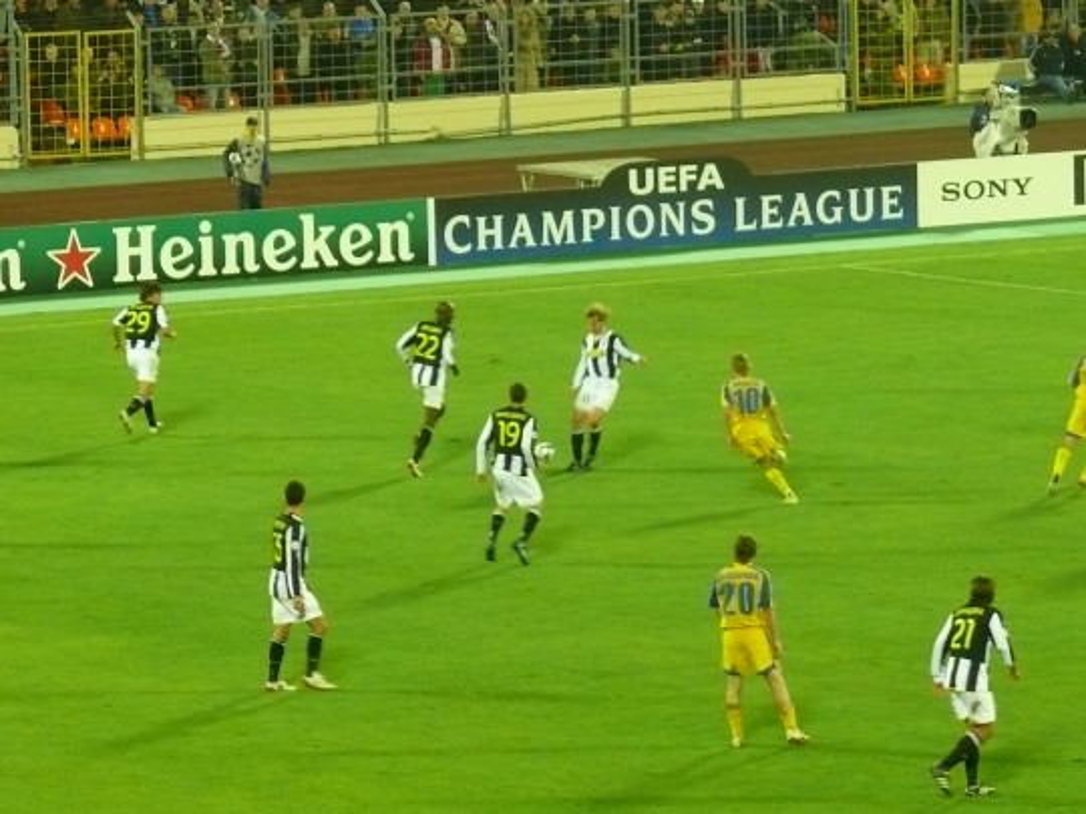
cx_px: 543
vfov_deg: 5.0
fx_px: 9380
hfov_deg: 6.6
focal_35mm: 299
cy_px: 407
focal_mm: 35.6
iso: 400
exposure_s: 1/80
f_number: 3.6
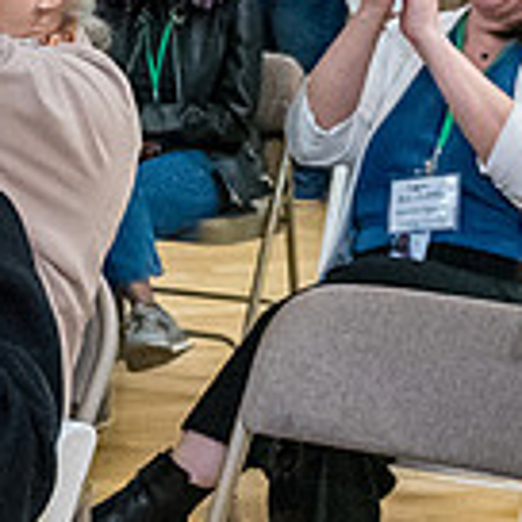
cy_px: 294
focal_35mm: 140
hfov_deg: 12.0
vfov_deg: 12.5
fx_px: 2389
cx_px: -211
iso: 5000
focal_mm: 32
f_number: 4
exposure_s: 1/320
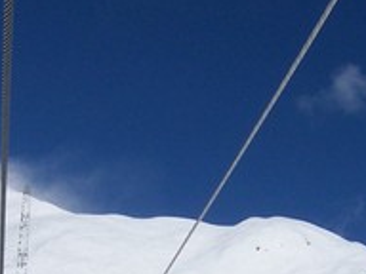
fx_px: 1163
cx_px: 112
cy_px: 314
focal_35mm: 110
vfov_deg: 13.2
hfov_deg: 17.8
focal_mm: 5.5
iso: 80
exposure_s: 1/2000
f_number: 5.6
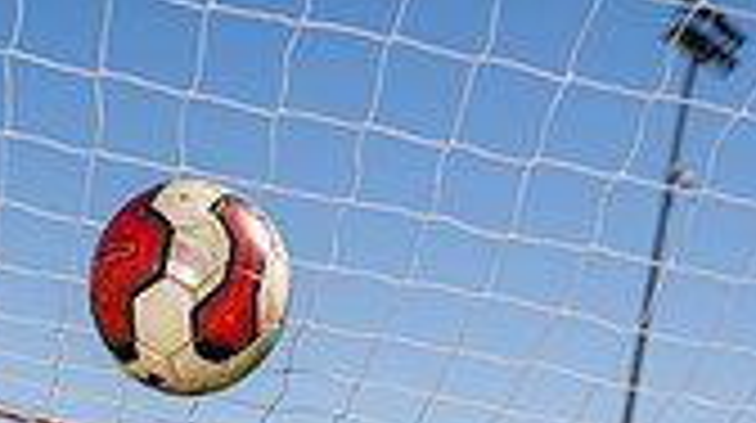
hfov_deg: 23.4
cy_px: 1008
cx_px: 176
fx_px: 1802
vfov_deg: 11.2
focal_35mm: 90
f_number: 4
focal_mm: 32
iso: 100
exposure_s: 1/1000
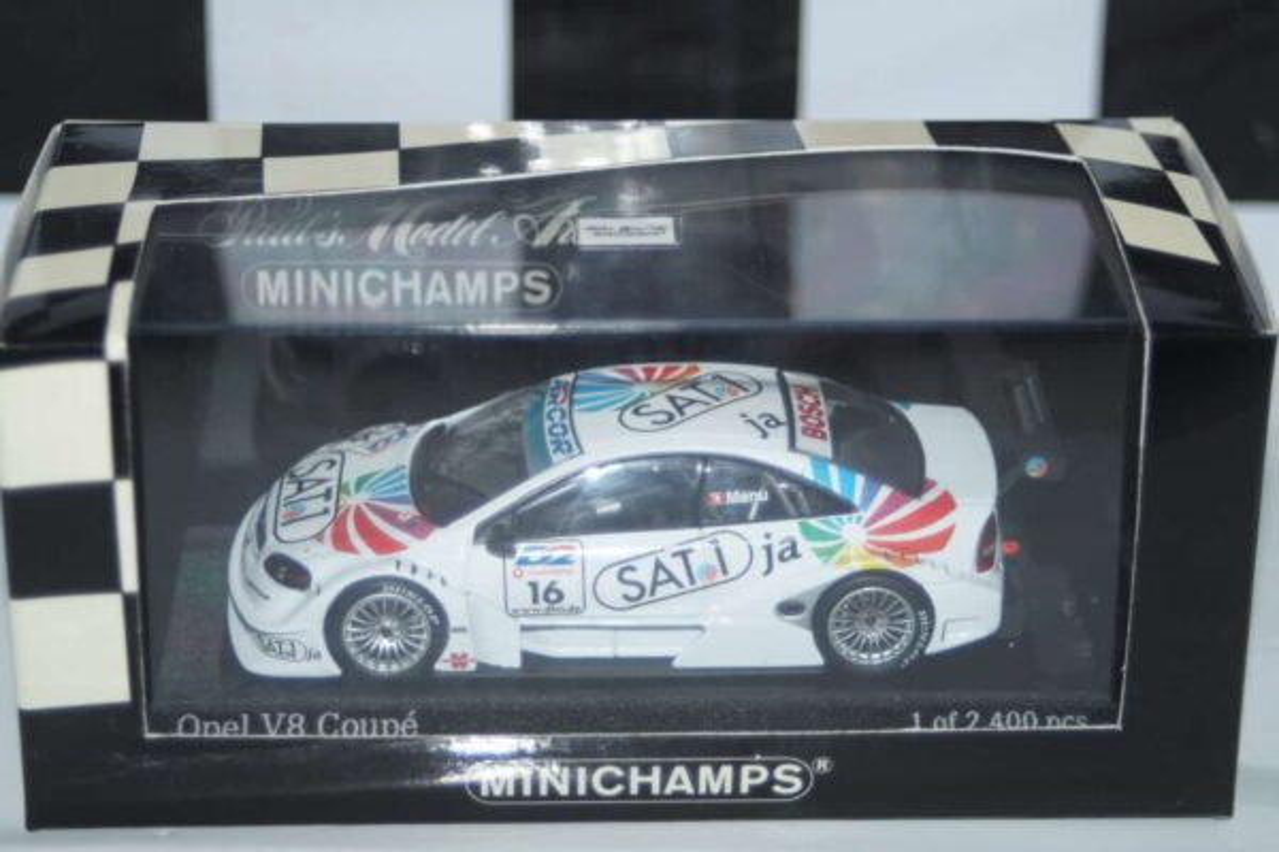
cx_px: 640
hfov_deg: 22.6
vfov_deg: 15.2
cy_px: 426
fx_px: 3197
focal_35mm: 90
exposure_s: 1/80
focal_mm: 60
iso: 200
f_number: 5.6
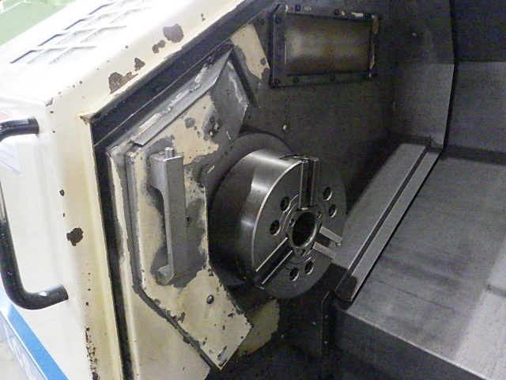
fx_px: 409
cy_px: 190
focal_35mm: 28
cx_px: 253
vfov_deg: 49.7
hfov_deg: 63.4
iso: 1600
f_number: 3.5
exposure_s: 1/45
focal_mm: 5
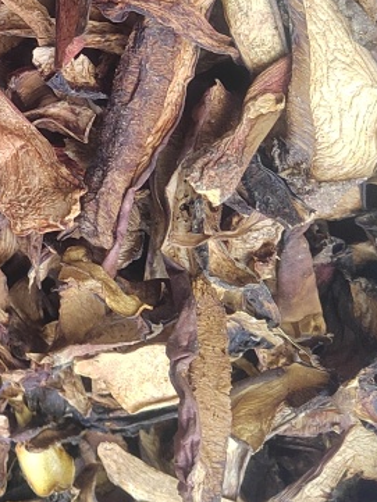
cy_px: 20
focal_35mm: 68
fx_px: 987
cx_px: -147
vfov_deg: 27.2
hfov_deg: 19.5
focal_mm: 5.52
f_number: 1.9
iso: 1572
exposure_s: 1/100
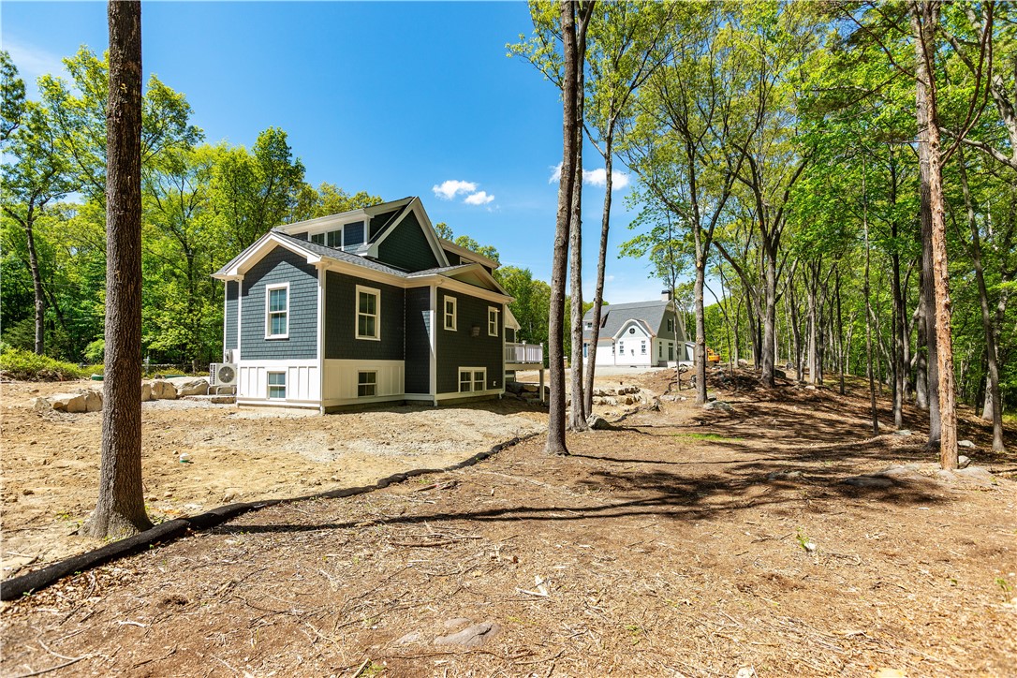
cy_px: 339
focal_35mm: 16
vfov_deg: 73.7
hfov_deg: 96.7
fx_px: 452
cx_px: 508
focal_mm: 16
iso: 100
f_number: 6.3
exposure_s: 1/400
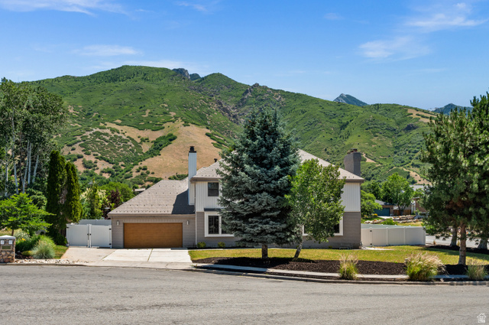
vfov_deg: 43.5
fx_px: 407
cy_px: 162
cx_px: 244
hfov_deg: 62.0
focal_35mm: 30
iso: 500
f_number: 7.1
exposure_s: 1/1250
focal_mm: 30
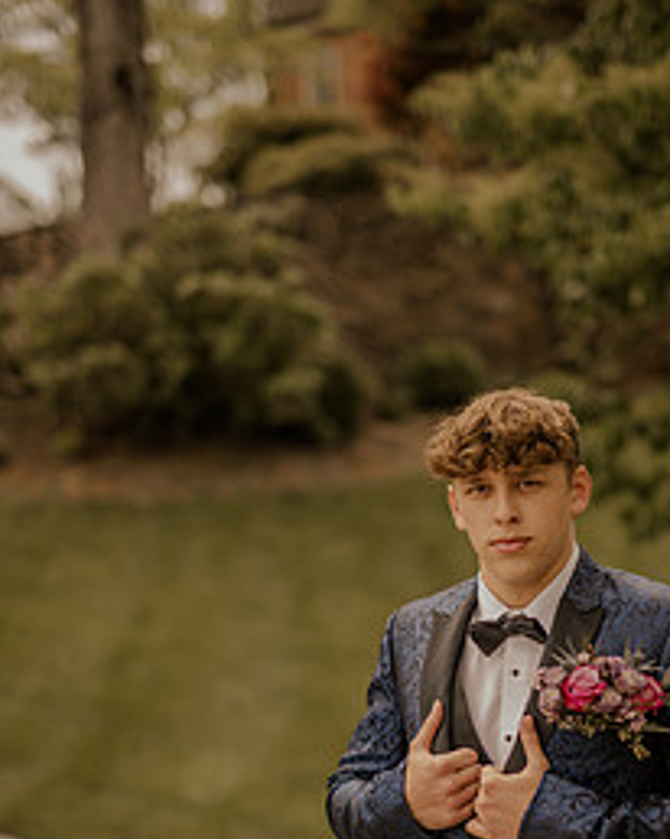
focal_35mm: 82
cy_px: 696
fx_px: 2035
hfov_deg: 18.6
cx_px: 465
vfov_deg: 22.9
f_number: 2.2
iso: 100
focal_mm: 50
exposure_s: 1/1600
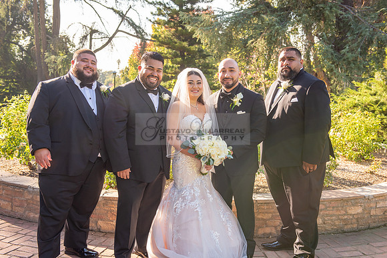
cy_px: 129
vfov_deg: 30.5
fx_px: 473
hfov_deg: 44.5
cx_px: 194
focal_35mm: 44
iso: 200
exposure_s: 1/250
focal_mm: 44
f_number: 5.6
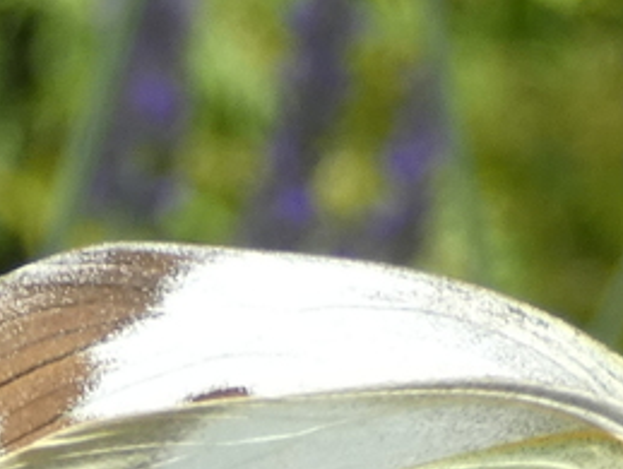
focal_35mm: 250
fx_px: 4506
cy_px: 693
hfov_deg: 7.9
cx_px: 535
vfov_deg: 5.9
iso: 80
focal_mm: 13.7
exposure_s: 1/100
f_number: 4.4
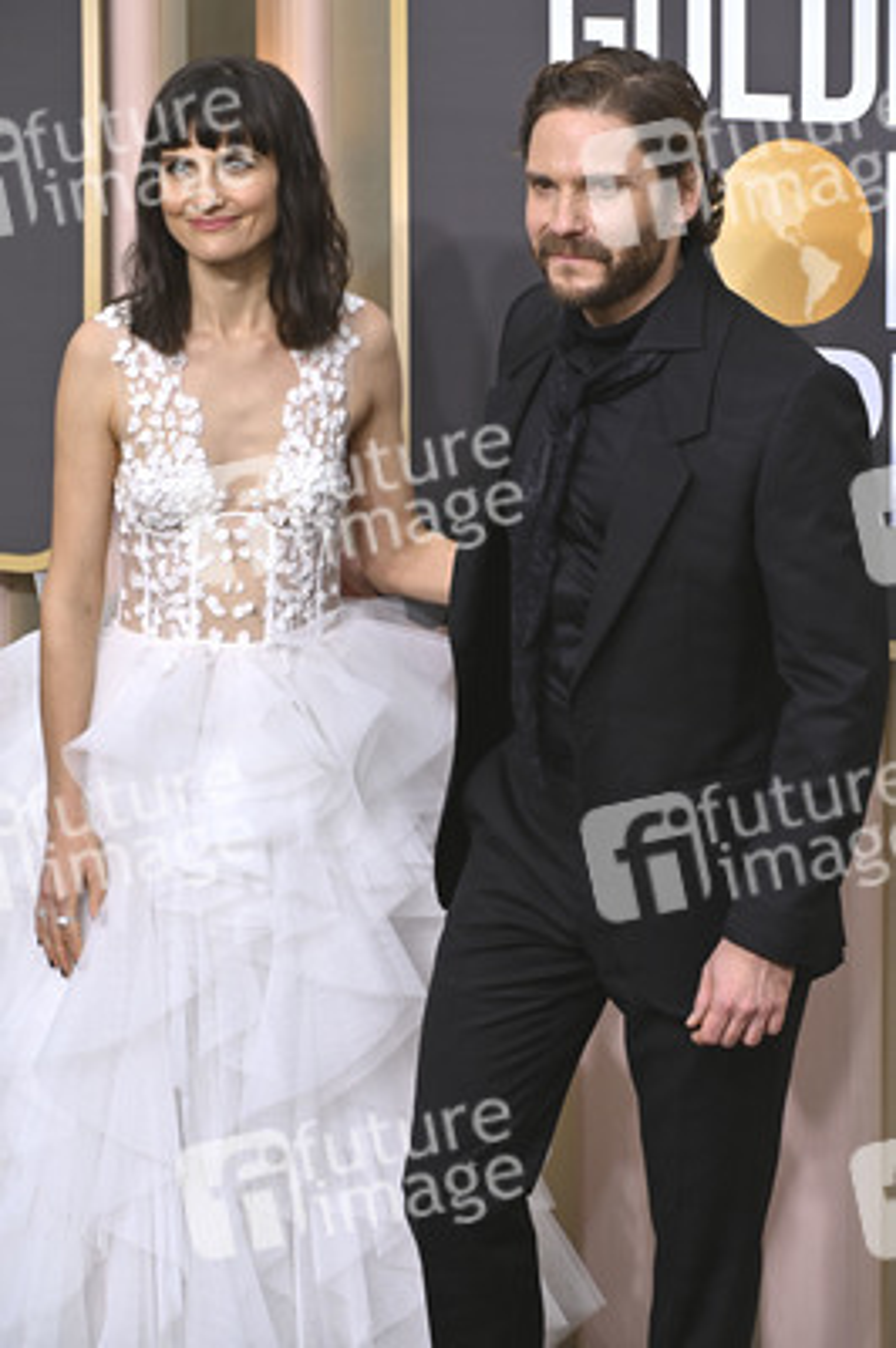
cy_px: 674
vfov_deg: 16.4
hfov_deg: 10.9
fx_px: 4674
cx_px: 448
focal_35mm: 125
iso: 800
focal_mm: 125
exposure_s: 1/640
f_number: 8
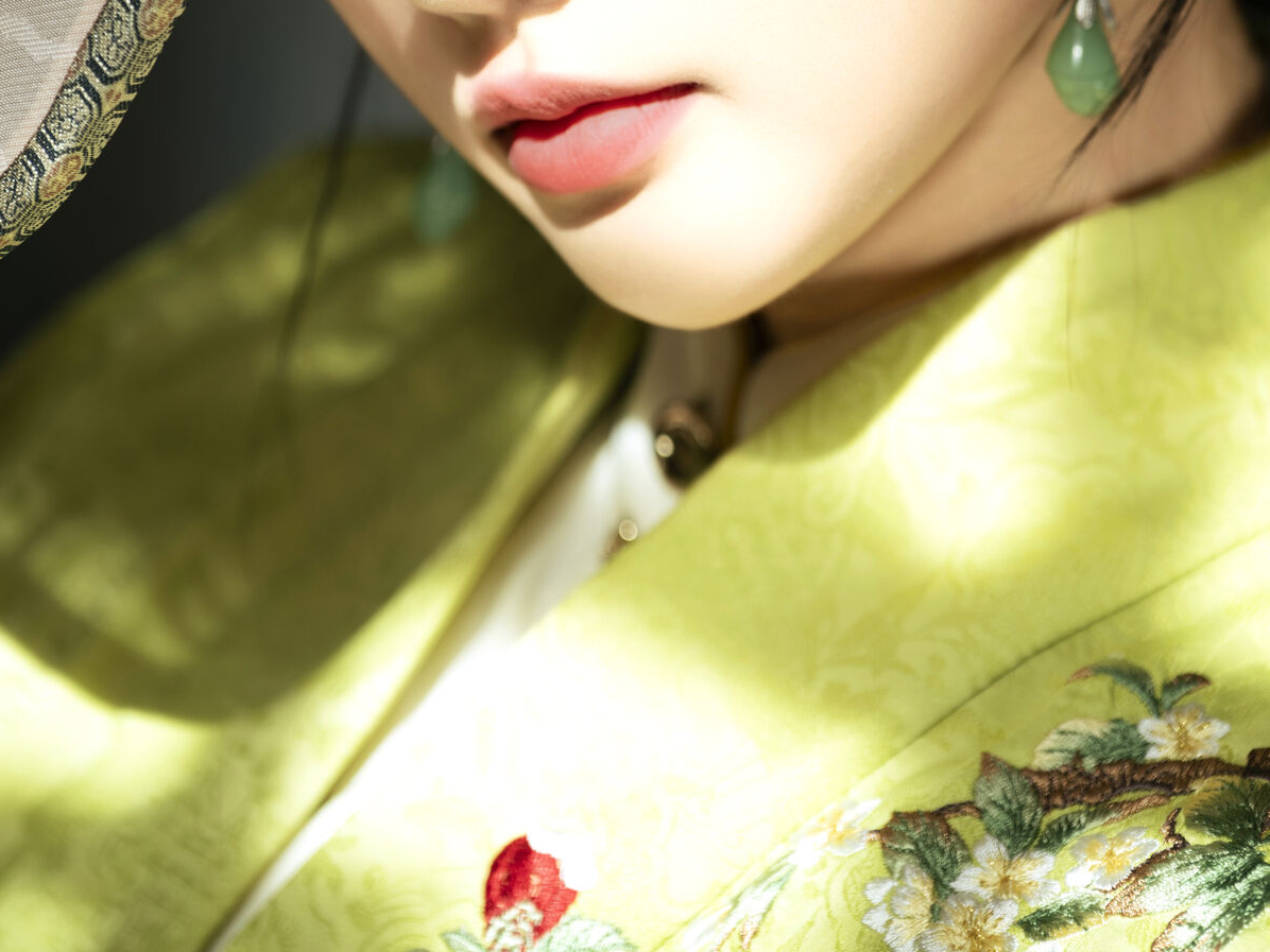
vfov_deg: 9.3
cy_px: 3
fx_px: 5833
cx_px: 634
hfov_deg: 12.4
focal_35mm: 159
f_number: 4
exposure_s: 1/160
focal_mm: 110
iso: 125
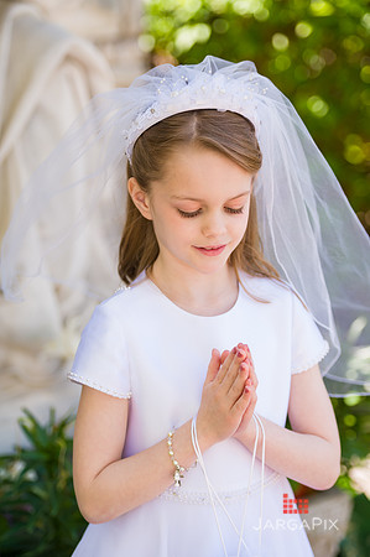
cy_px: 278
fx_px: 1514
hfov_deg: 13.9
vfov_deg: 20.8
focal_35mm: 98
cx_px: 185
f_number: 3.2
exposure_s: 1/500
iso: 200
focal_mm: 98
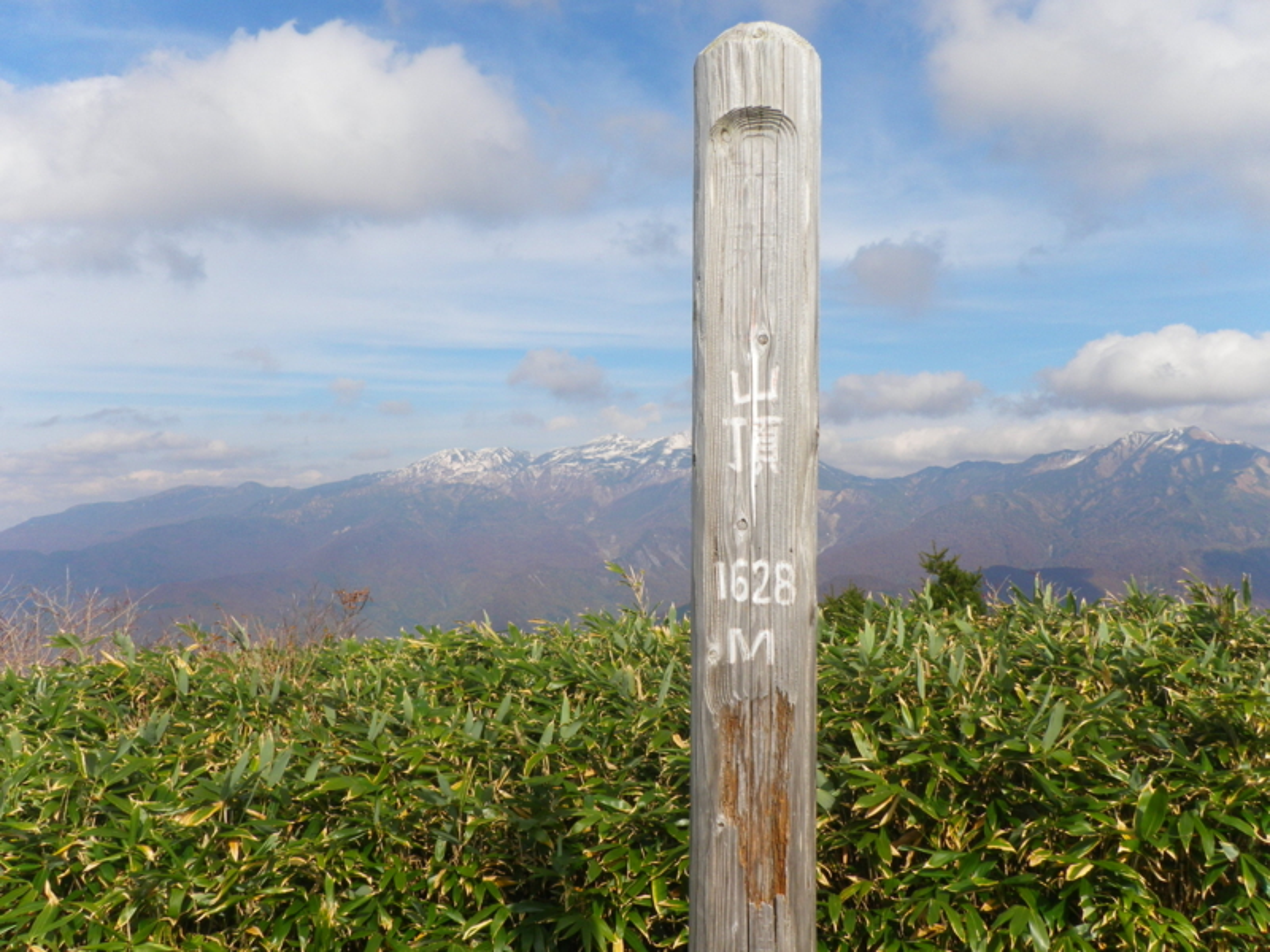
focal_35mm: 35
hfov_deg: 52.6
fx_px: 1284
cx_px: 635
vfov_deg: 40.7
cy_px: 476
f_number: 6.3
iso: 64
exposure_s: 1/250
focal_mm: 6.2
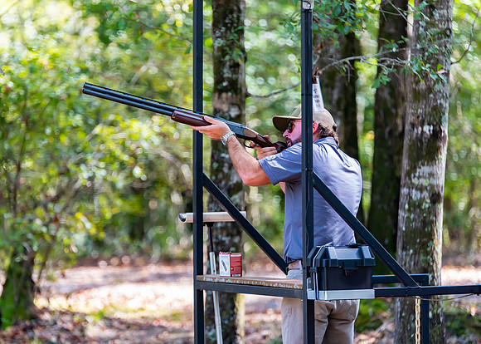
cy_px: 148
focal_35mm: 194
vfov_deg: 7.4
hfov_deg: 10.4
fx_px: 2648
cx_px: 250
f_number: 2.8
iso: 400
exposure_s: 1/320
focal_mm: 160
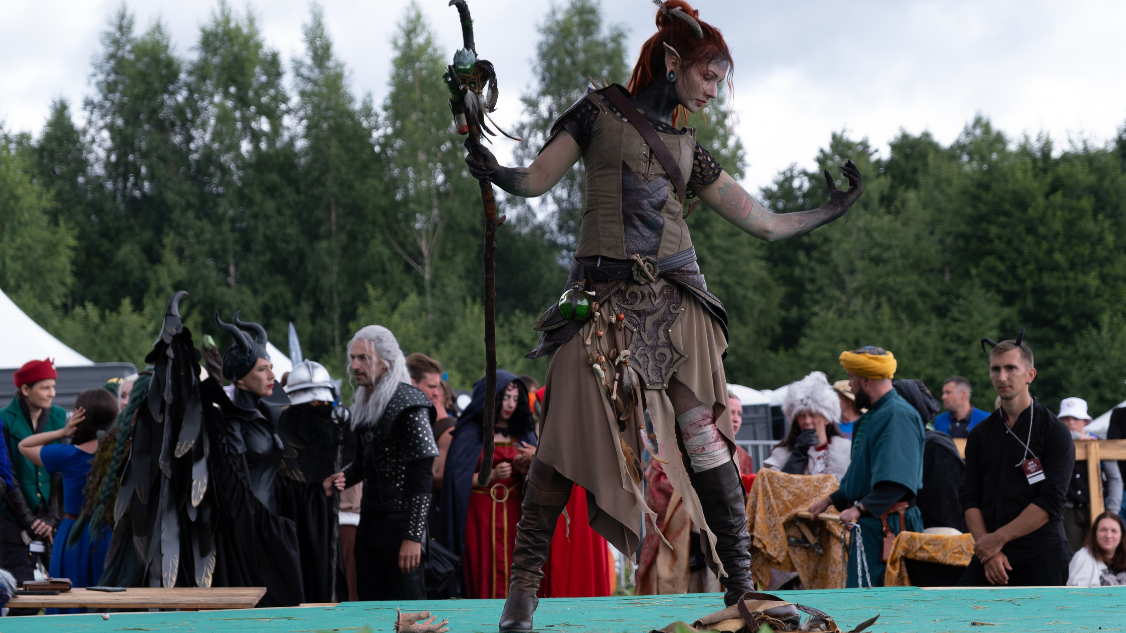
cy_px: 320
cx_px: 598
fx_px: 2866
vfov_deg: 12.6
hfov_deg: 22.2
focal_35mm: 96
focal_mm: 53.3
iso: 500
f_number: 3.6
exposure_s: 1/1250
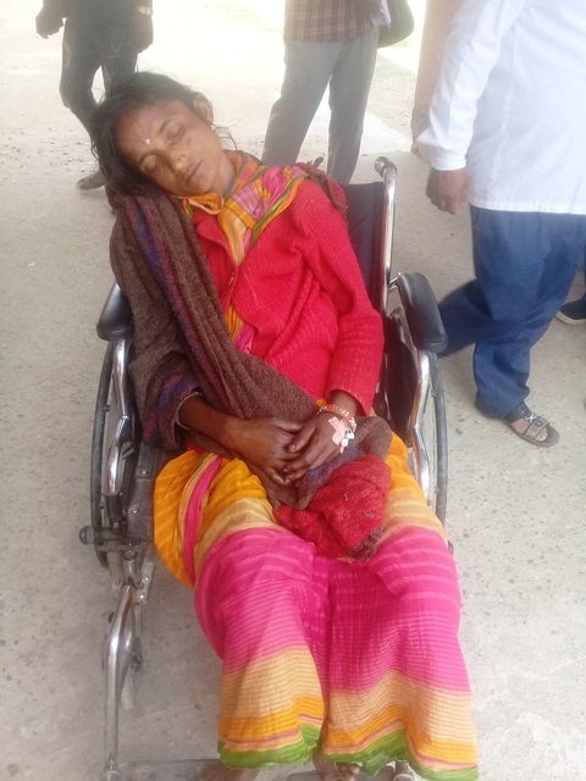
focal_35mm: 31
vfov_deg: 58.4
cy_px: 390
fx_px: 700
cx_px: 293
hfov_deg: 45.4
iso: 64
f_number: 2.2
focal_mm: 3.3
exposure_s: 1/100
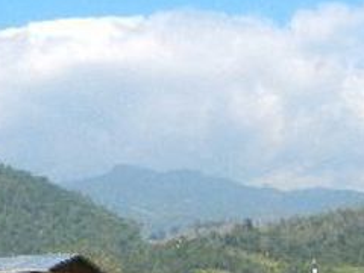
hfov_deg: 10.3
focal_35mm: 192
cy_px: 287
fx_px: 2019
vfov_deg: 7.7
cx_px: 152
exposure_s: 1/1250
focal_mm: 8.2
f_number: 4.2
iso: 160
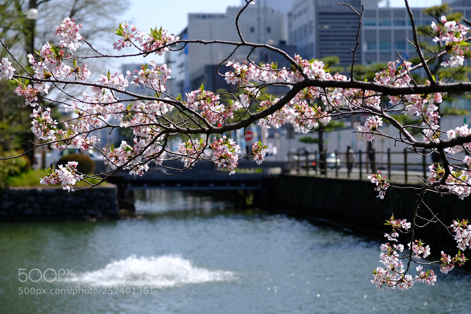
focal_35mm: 83
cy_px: 157
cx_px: 236
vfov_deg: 16.4
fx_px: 1086
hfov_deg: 24.5
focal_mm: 55
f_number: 4
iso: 200
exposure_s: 1/1400
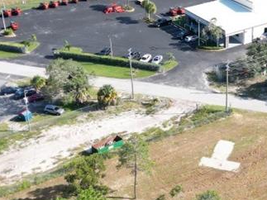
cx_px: 195
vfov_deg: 19.4
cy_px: 105
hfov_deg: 25.4
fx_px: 586
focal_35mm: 76
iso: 200
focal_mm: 6.72
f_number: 1.7
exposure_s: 1/1500
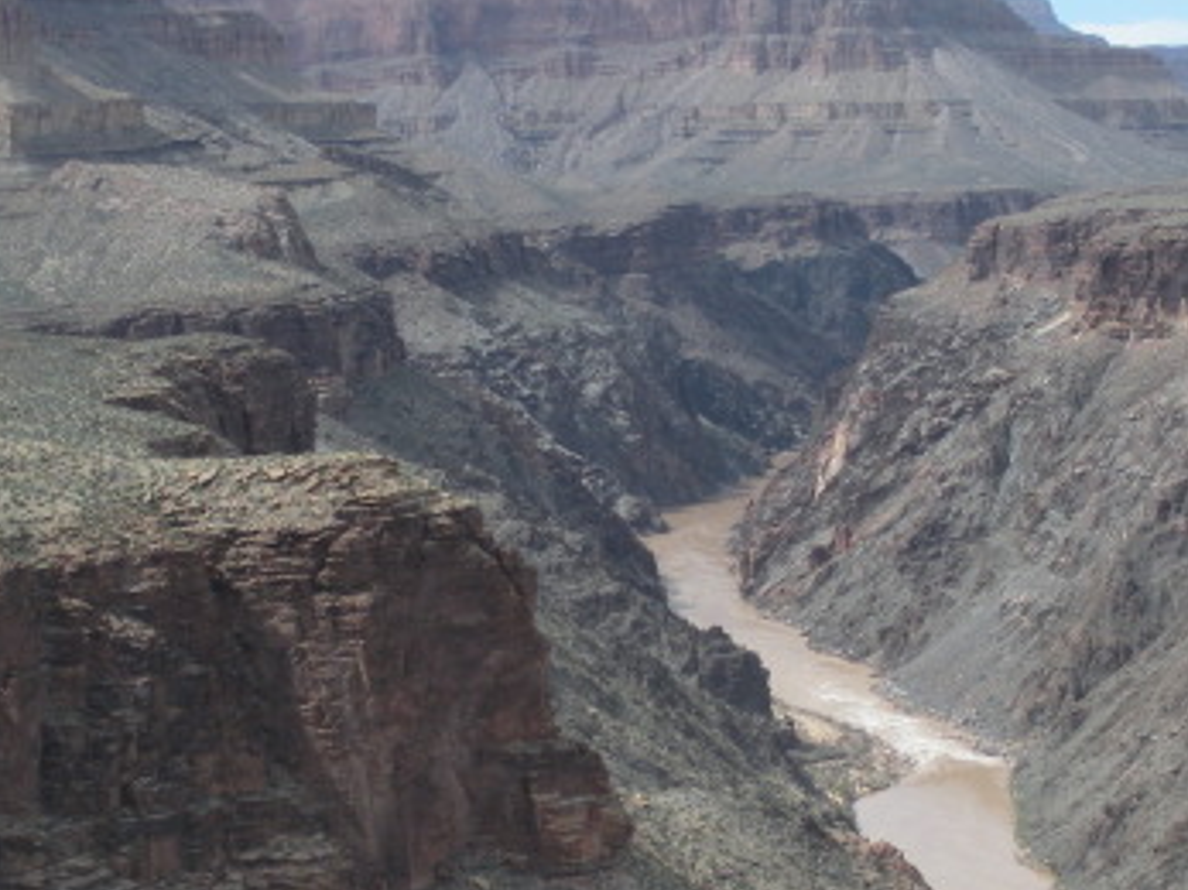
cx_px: 811
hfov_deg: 23.4
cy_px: 555
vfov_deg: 17.7
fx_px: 2848
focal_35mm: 83
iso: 64
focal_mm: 6.3
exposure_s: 1/520
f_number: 3.5
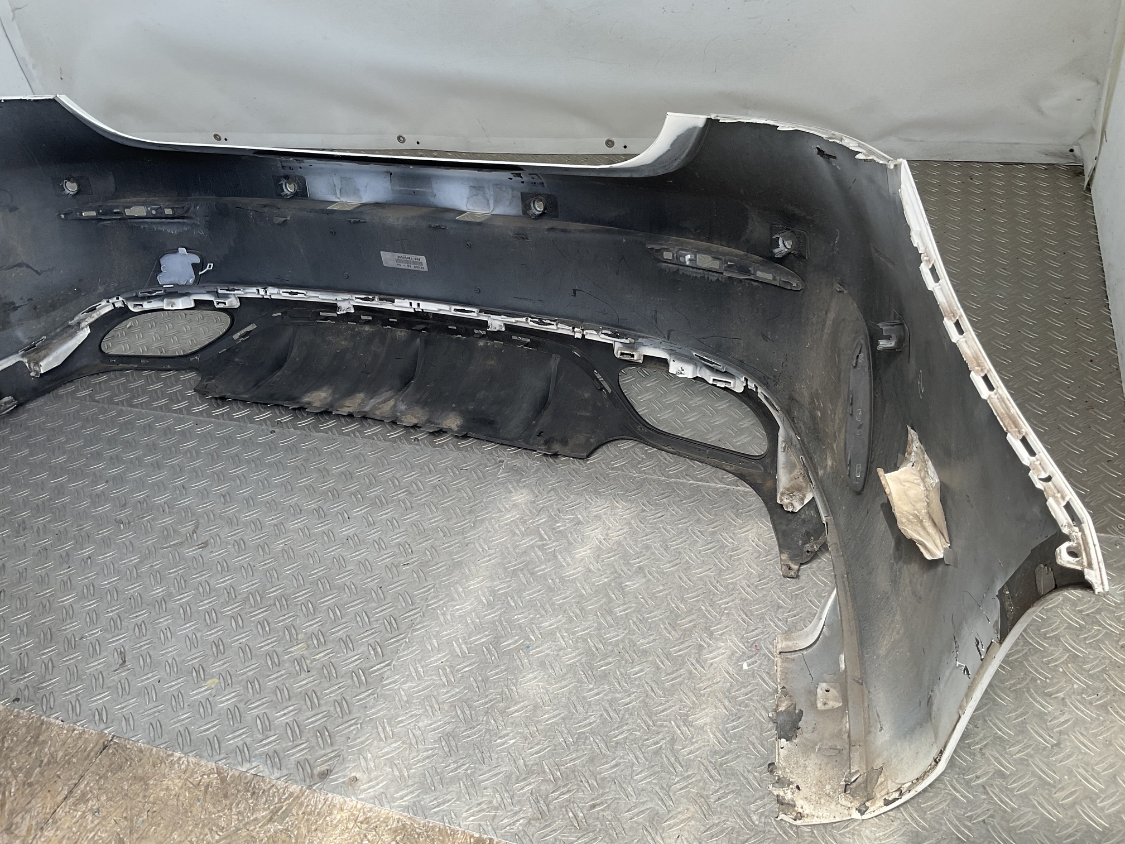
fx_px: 942
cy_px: 422
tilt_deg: -38.2
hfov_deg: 61.7
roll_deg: +6.6
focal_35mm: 29
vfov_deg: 48.2
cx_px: 562
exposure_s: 1/344
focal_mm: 3
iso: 16
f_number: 1.8
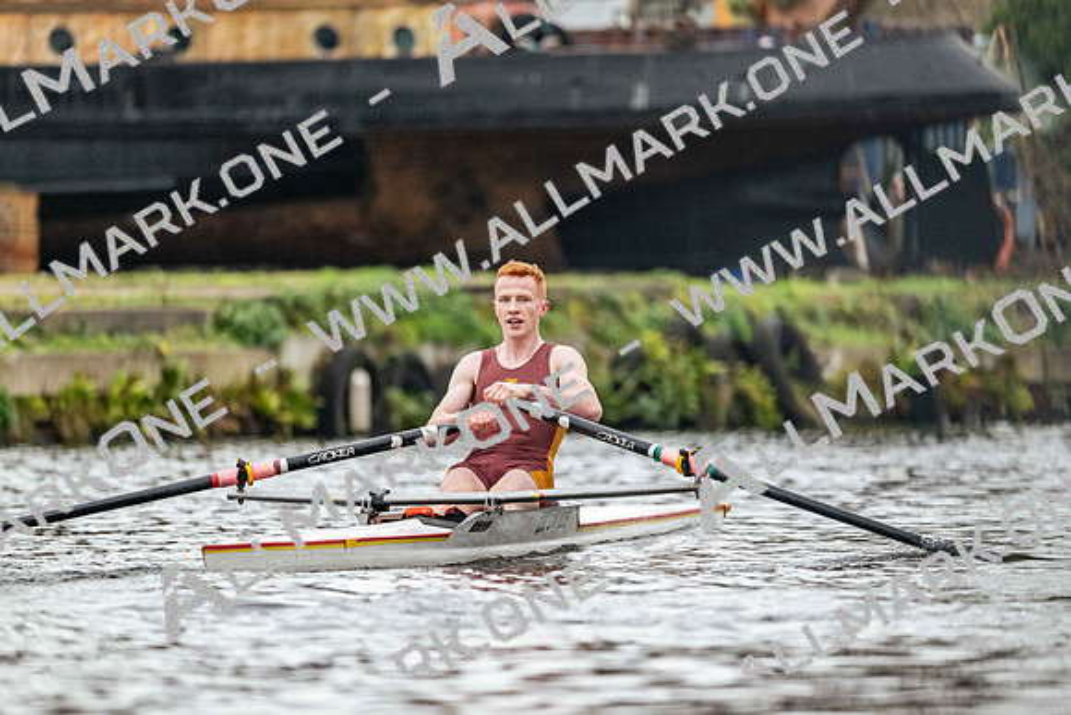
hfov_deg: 5.2
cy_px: 358
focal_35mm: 400
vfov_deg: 3.4
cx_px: 536
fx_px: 11902
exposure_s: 1/2500
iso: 2800
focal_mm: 400
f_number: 4.5
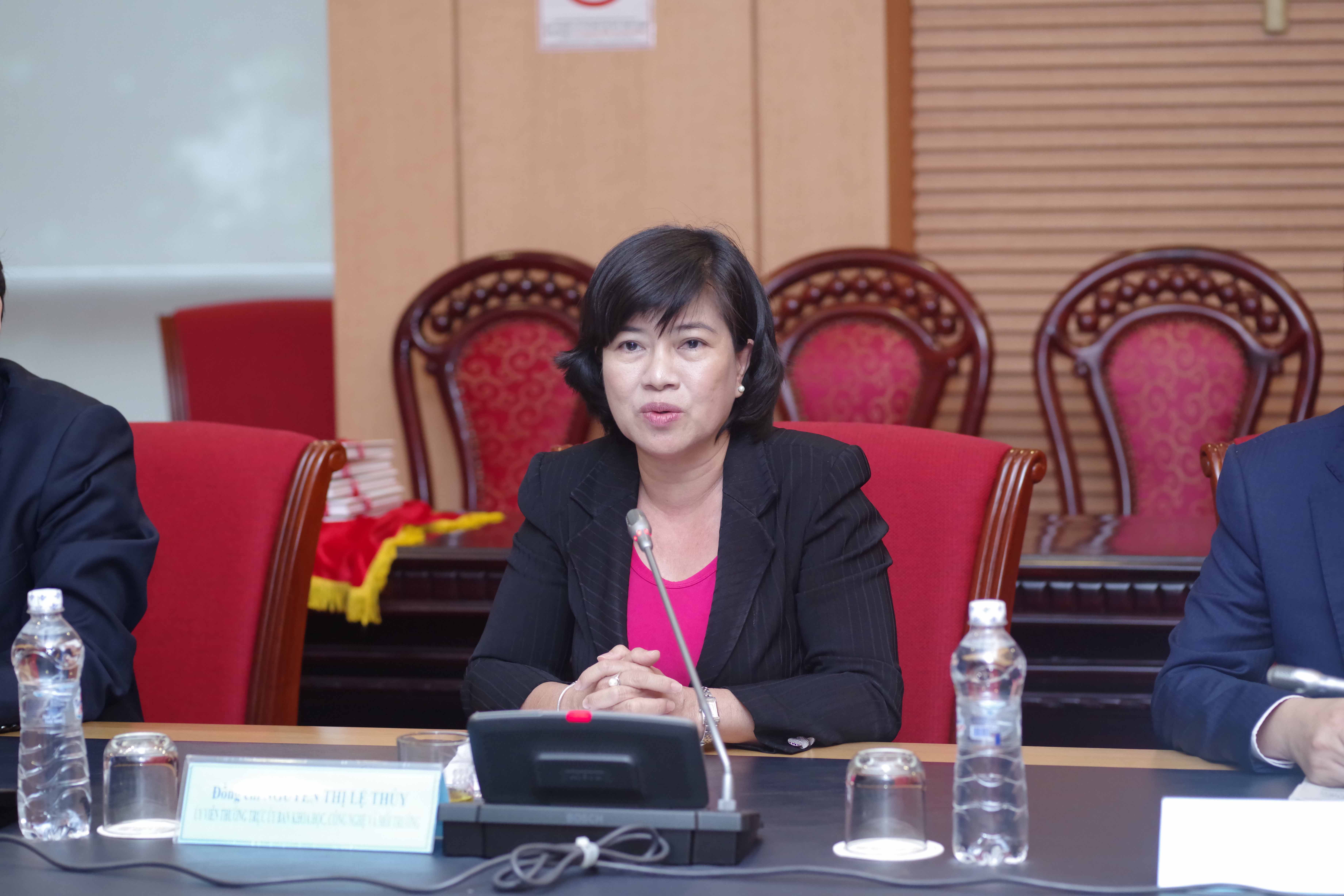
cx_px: 672
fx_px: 3734
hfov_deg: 20.4
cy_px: 448
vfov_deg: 13.7
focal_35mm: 100
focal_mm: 100
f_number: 4.5
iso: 3200
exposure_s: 1/60
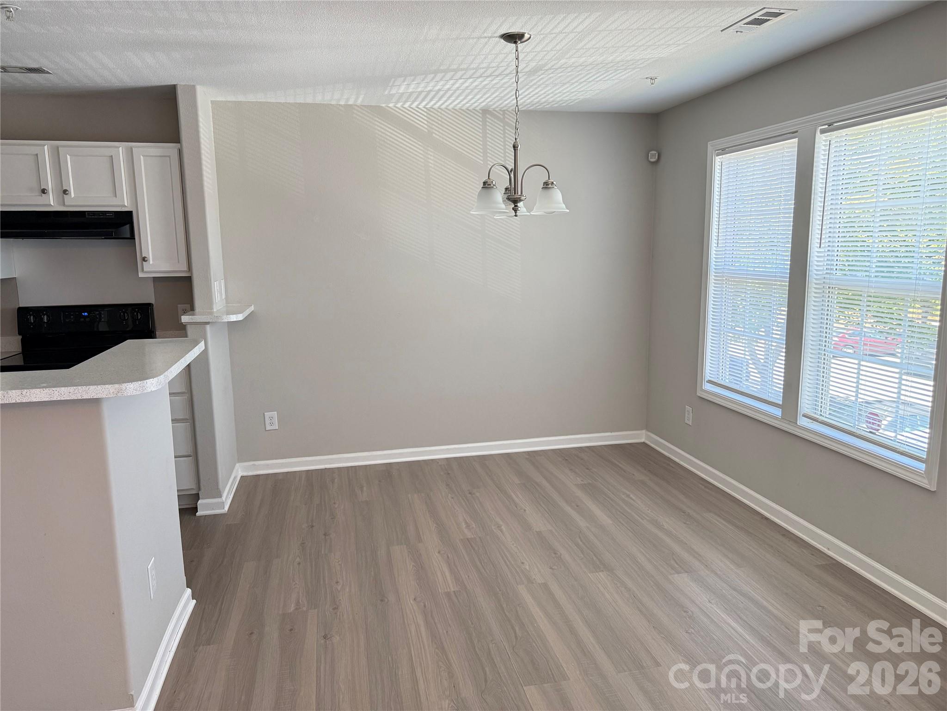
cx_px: 474
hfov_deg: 71.6
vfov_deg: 56.8
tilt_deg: -8.6
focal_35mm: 24
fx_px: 657
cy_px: 356
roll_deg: +0.8
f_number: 1.78
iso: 320
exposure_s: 1/120
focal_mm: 6.76
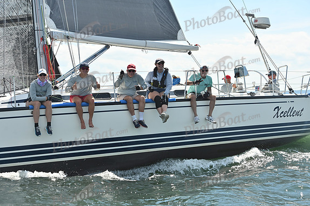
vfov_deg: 16.5
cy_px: 103
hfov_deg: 24.5
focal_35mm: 83
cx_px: 156
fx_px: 715
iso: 250
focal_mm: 82
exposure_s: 1/1250
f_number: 6.3
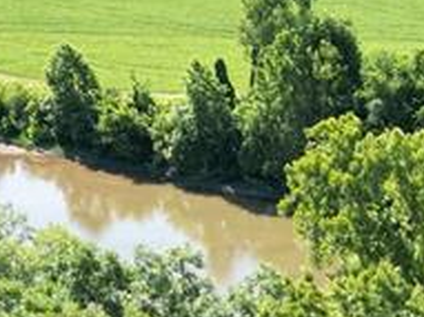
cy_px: 718
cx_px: 471
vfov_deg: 10.2
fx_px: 1579
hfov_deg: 14.9
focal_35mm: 129
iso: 100
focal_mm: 6.72
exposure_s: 1/800
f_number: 1.7
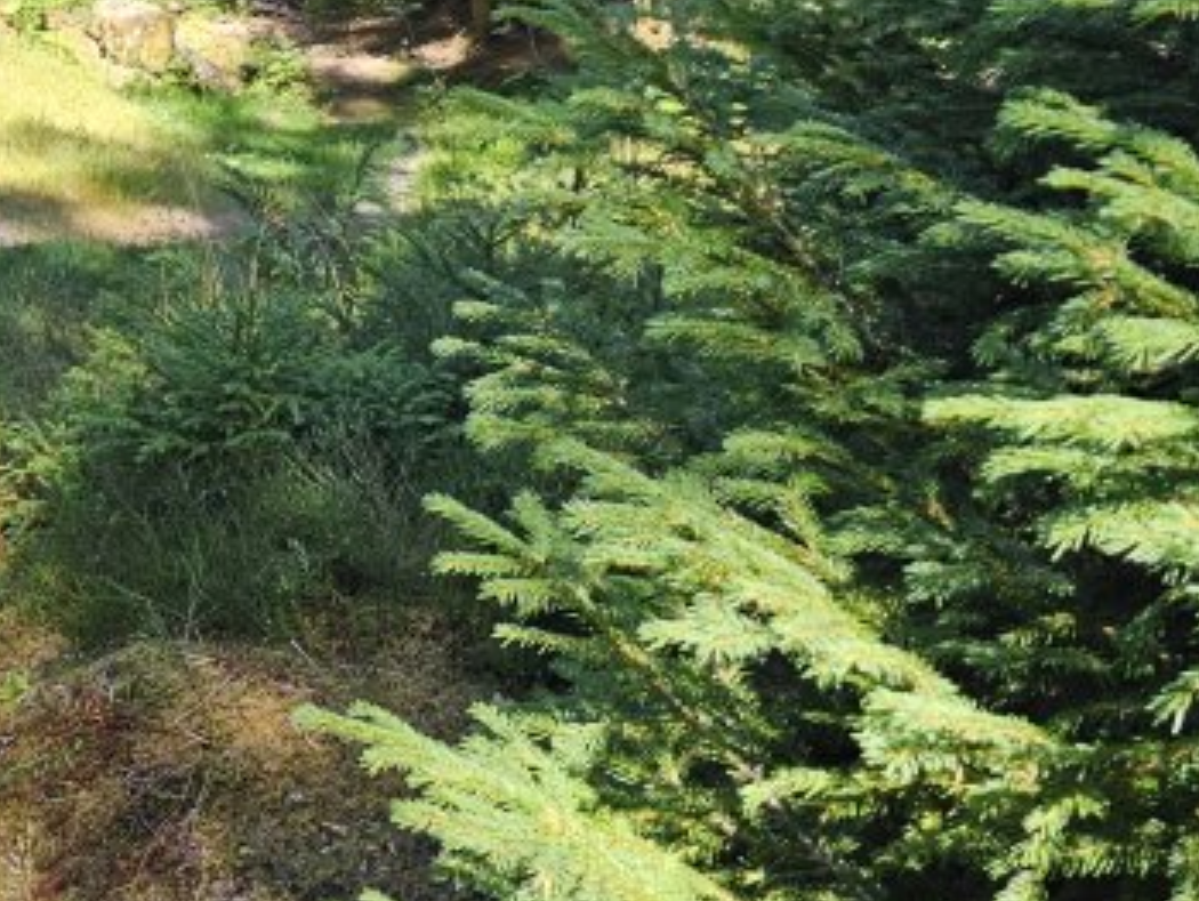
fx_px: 2184
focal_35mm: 63
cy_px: 116
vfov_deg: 22.8
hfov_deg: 26.5
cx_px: -322
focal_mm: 6.3
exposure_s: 1/180
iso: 25
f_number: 1.7
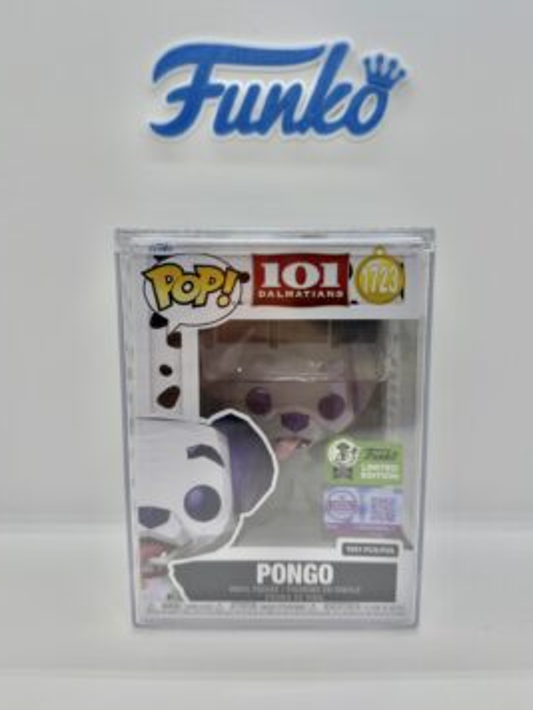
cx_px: 275
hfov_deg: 51.3
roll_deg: +0.6
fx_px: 554
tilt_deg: -4.9
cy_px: 335
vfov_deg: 65.3
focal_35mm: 27
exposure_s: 1/350
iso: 80
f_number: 1.78
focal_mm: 6.76
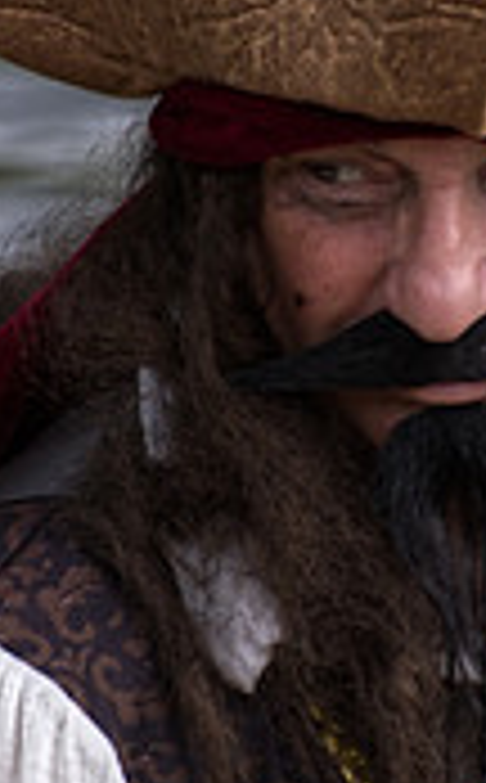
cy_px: 454
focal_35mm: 1189
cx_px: 436
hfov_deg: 1.1
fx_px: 25323
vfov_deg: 1.8
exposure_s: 1/250
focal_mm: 300
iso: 200
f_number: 8
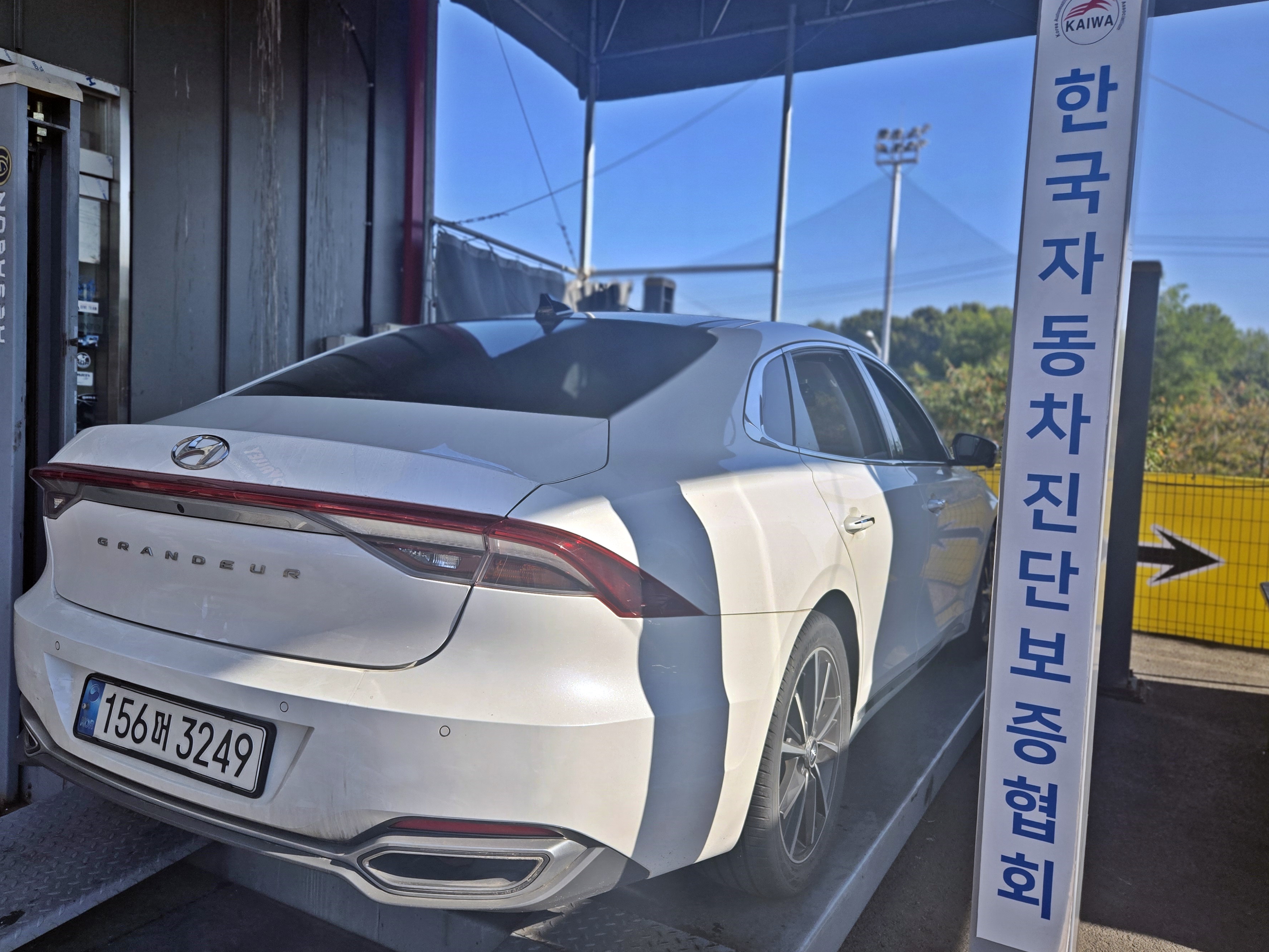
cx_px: 579
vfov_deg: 53.1
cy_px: 459
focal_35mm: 26
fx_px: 953
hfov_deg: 67.2
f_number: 1.8
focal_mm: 5.4
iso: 50
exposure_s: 1/2921
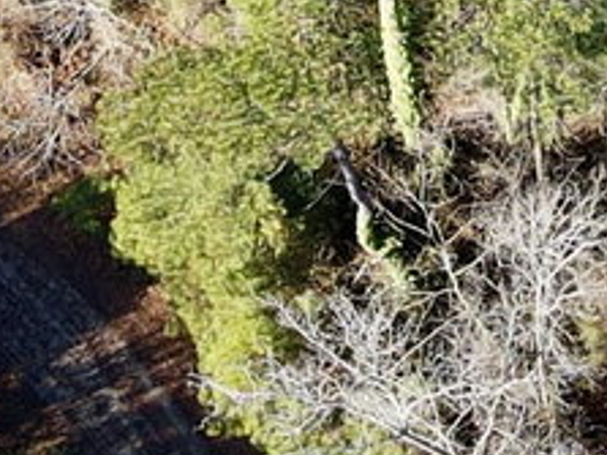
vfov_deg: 8.3
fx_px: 3014
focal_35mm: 172
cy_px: -354
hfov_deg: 11.4
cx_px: 612
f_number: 2.8
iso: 100
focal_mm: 4.5
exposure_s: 1/125
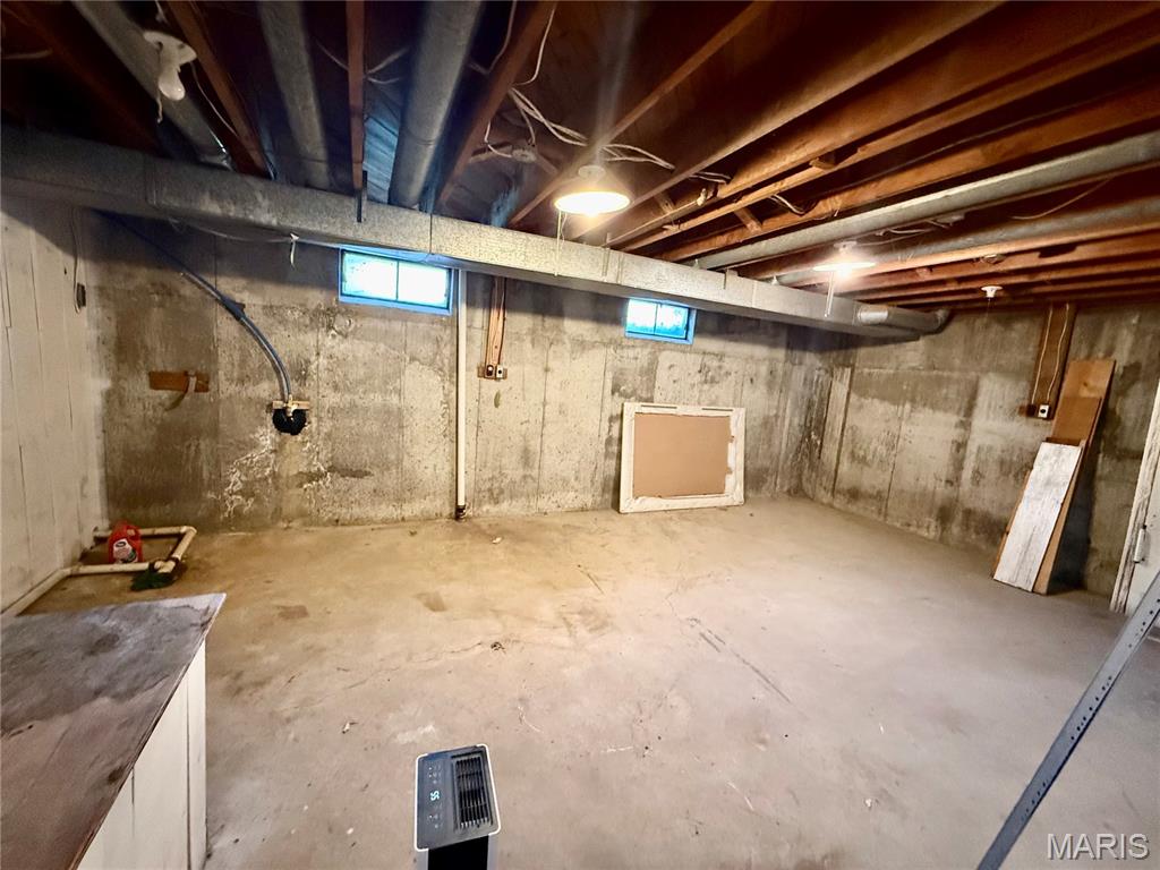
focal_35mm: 14
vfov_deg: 85.7
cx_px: 580
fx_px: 469
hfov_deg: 102.1
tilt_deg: -7.3
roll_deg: -4.1
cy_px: 435
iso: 1000
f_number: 2.2
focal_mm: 2.22
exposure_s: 1/60
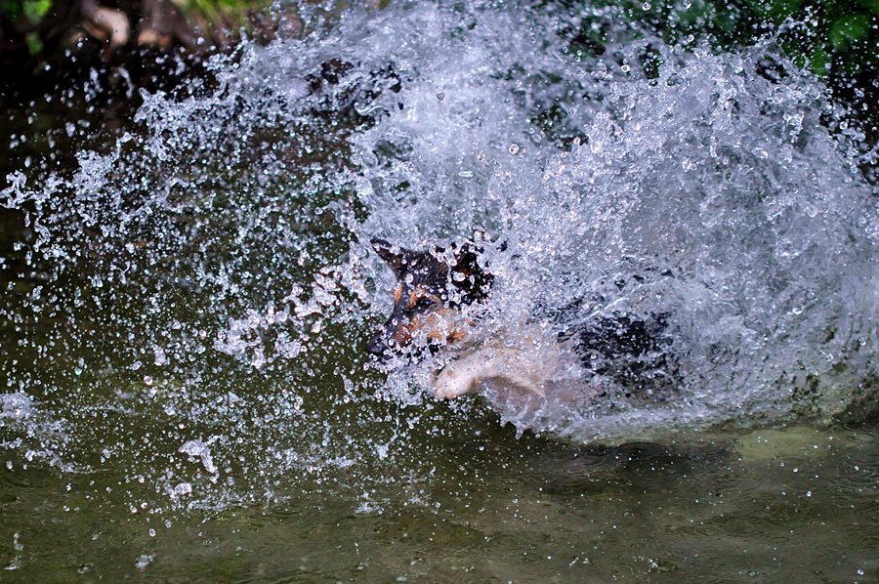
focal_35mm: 90
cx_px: 440
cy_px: 292
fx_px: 2195
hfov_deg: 22.6
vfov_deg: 15.2
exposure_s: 1/2000
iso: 1100
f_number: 2.8
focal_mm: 60
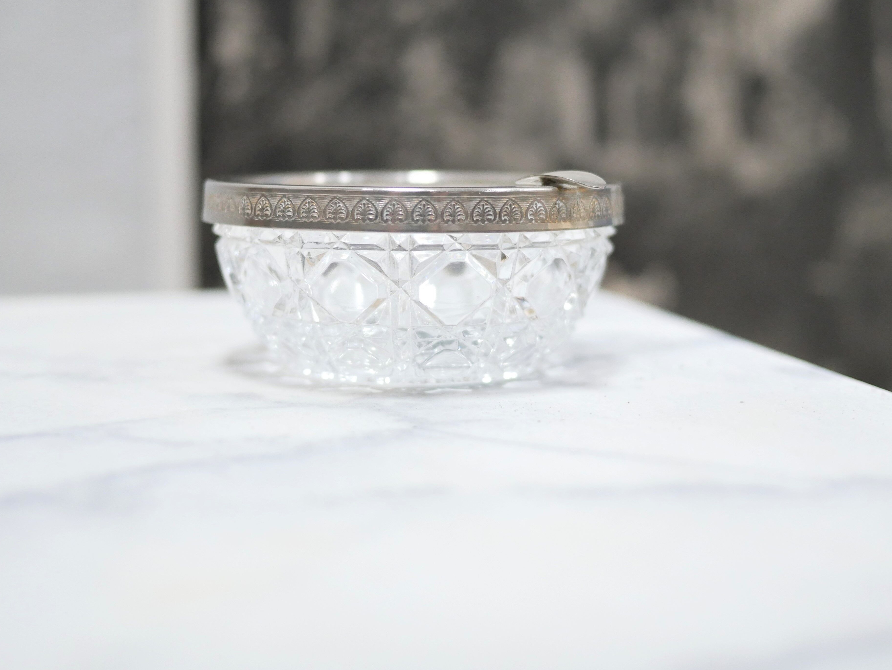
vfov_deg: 29.6
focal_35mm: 49
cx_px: 419
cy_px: 277
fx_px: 1263
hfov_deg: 38.9
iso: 1000
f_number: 1.7
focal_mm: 20
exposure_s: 1/60
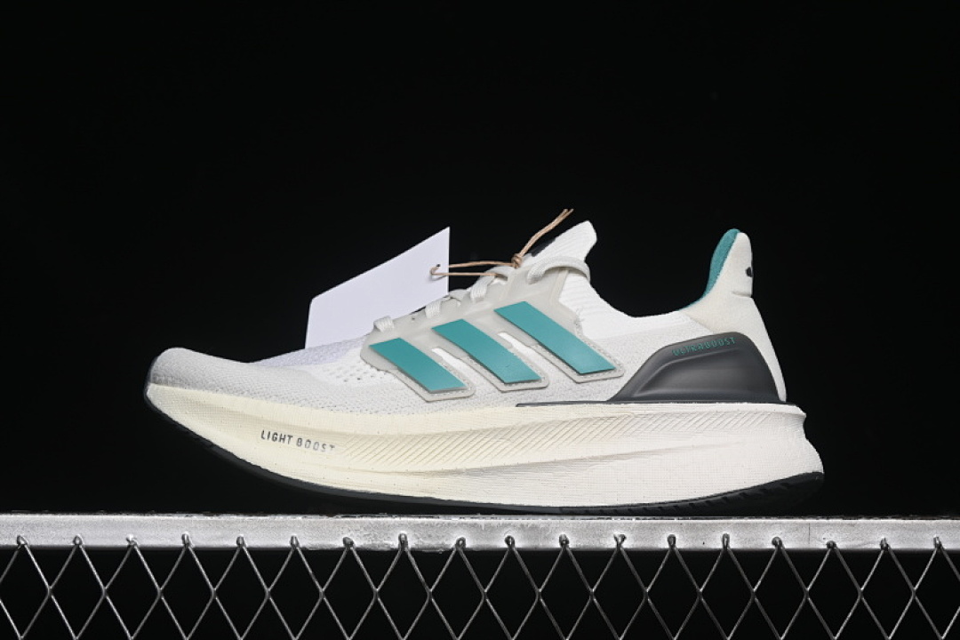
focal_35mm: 75
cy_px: 320
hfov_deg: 27.0
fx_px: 2000
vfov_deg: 18.2
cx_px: 480
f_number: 7.1
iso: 160
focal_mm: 50
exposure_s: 1/80
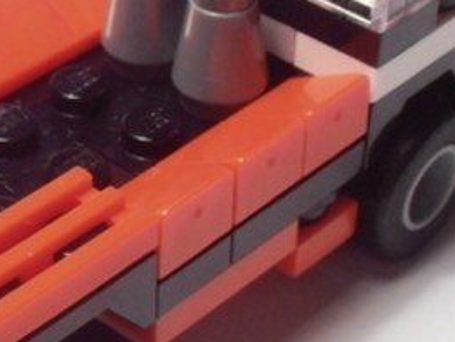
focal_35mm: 127
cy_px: 140
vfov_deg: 11.7
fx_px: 1671
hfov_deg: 15.4
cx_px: 120
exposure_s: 1/40
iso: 100
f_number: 3.9
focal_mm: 6.61
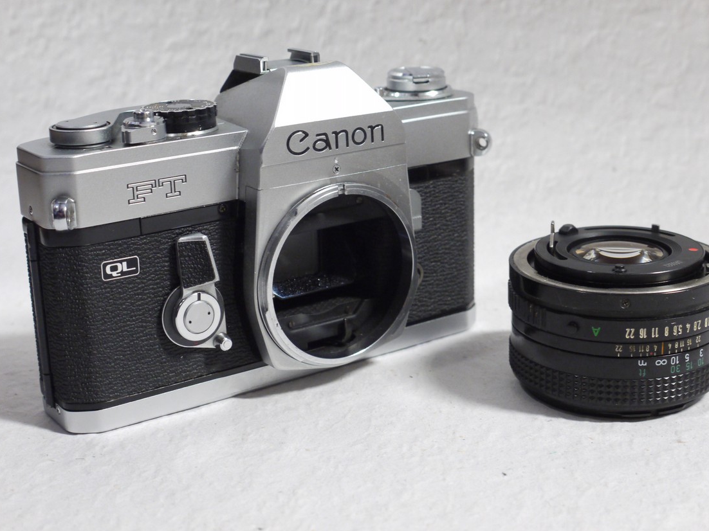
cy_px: 257
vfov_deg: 24.0
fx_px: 1249
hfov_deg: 31.7
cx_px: 367
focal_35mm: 61
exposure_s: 1/10
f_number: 6.3
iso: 800
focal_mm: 28
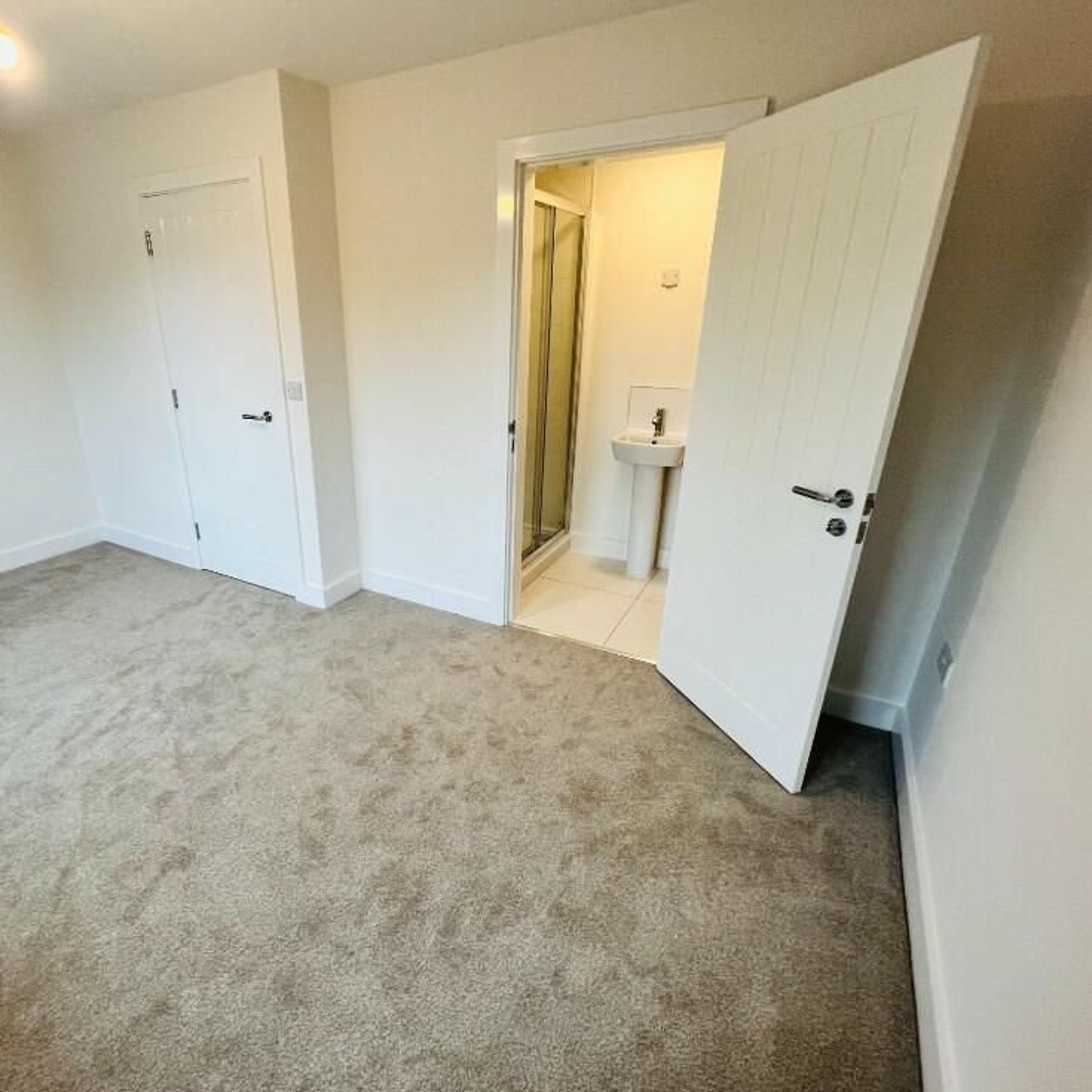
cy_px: 544
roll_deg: +0.3
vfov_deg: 87.4
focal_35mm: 16
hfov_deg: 86.6
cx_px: 452
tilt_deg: -21.7
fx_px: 571
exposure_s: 1/100
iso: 125
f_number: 1.8
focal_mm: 1.57
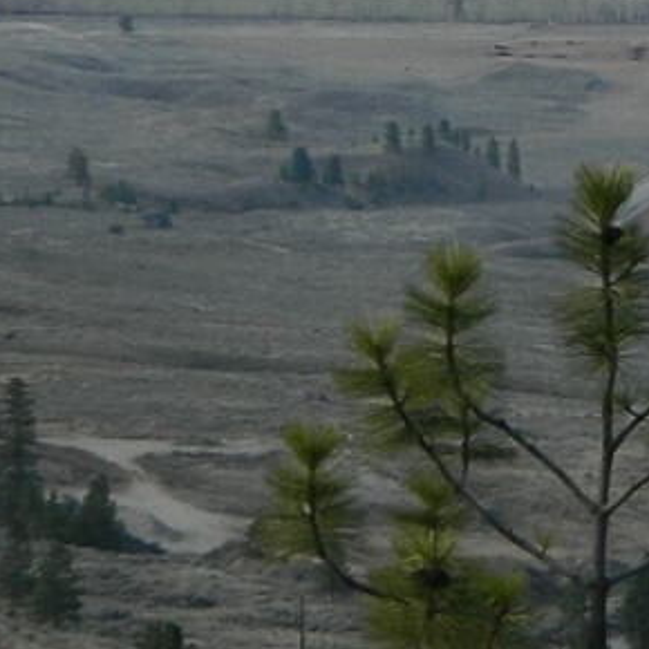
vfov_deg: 3.5
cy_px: 112
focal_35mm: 503
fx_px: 10669
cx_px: 1443
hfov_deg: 3.4
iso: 80
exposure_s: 1/320
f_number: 4.5
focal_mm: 18.6
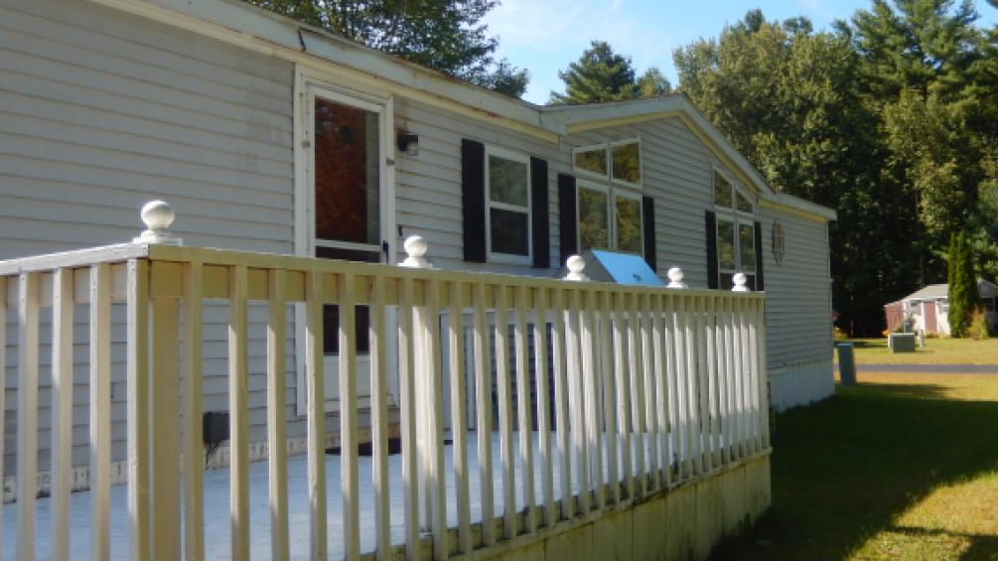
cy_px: 228
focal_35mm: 40
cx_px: 500
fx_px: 1058
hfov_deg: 50.5
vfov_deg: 29.6
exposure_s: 1/500
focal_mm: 6.5
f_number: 4
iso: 125
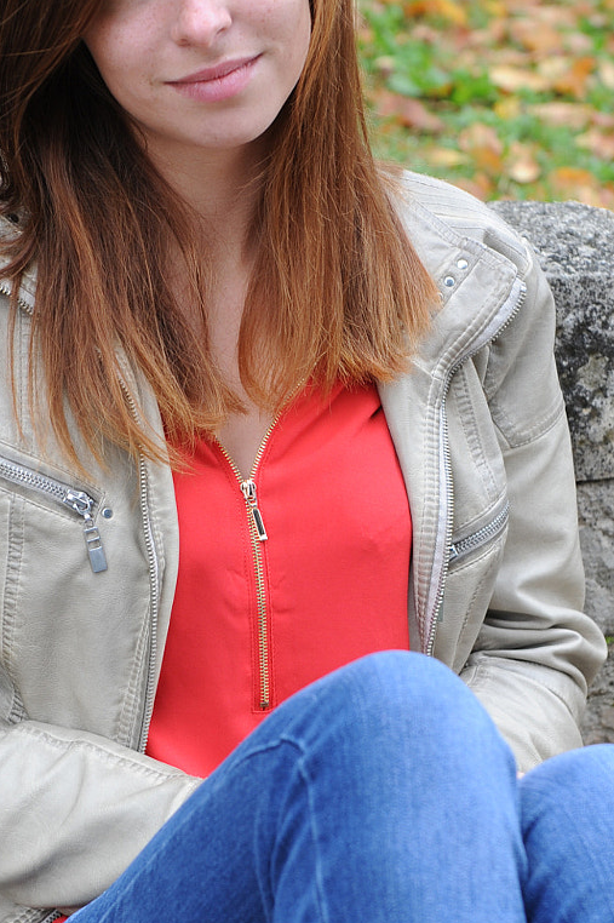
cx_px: 211
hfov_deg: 10.9
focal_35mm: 126
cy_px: 425
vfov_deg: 16.3
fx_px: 3228
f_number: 4.5
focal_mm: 60
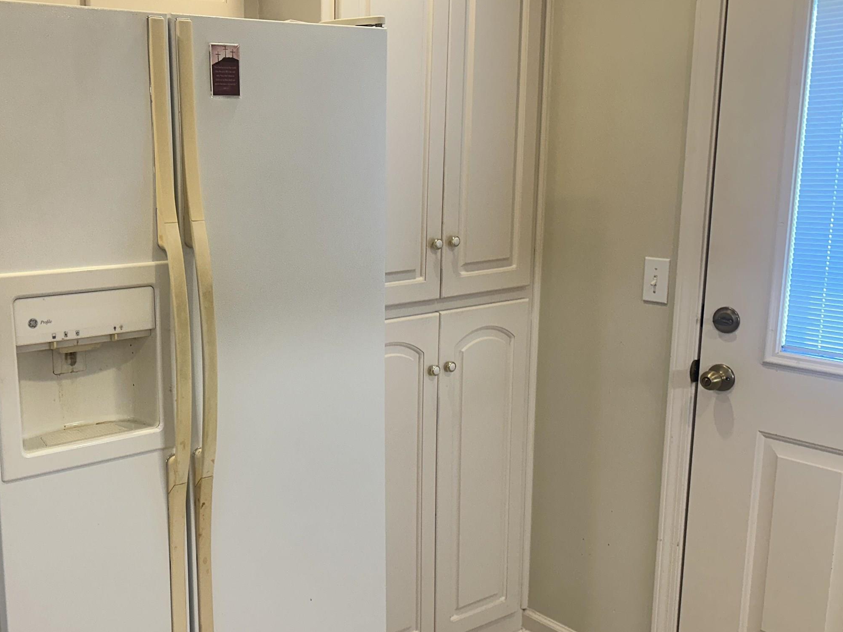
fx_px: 901
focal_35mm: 37
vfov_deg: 38.6
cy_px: 330
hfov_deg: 48.6
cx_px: 236
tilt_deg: -10.8
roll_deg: +1.3
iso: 125
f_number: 1.78
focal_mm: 6.86
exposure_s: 1/120
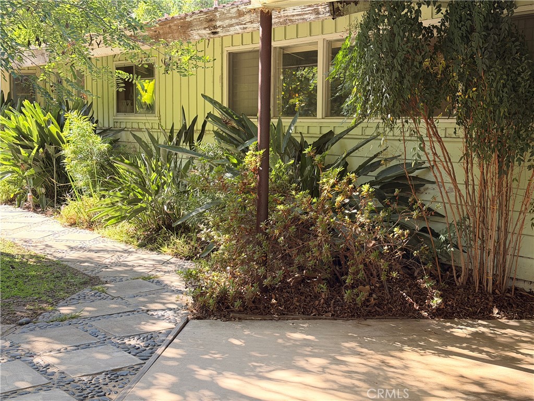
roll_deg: -0.2
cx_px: 267
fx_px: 740
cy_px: 200
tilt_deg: -7.0
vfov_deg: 30.3
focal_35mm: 48
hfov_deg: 39.7
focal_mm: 6.76
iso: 64
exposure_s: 1/192
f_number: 1.78
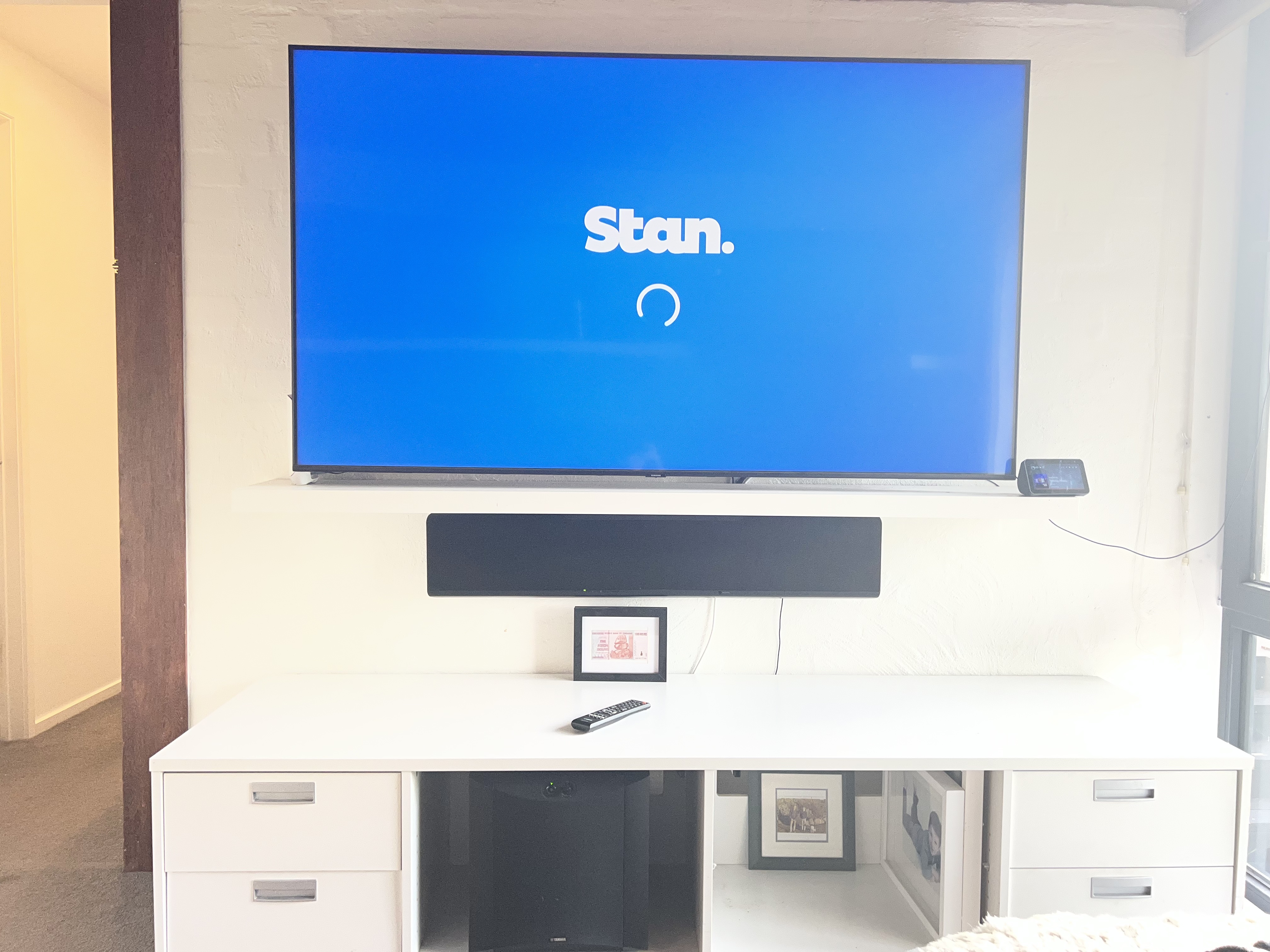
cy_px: 476
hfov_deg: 67.3
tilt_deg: -2.2
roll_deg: -0.2
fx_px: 954
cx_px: 635
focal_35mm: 26
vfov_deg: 53.1
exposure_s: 1/121
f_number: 1.5
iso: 100
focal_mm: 5.7
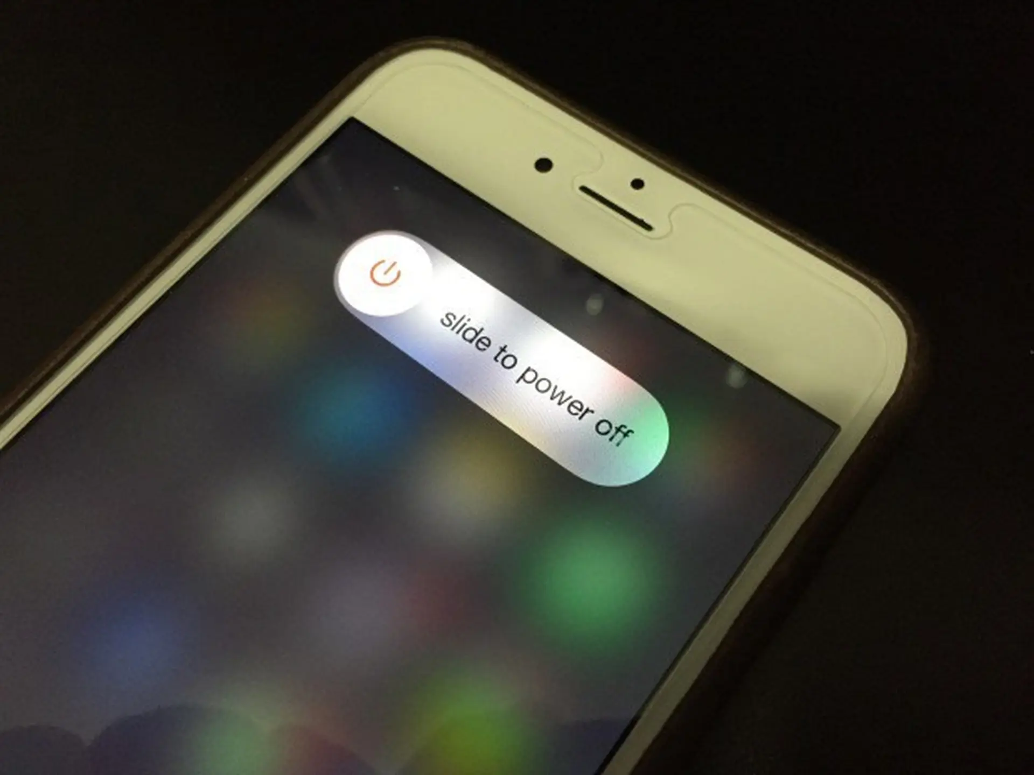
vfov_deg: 48.2
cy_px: 388
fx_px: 866
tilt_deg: -62.3
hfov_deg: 61.7
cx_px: 517
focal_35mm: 29
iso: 250
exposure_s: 1/30
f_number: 2.2
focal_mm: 4.15
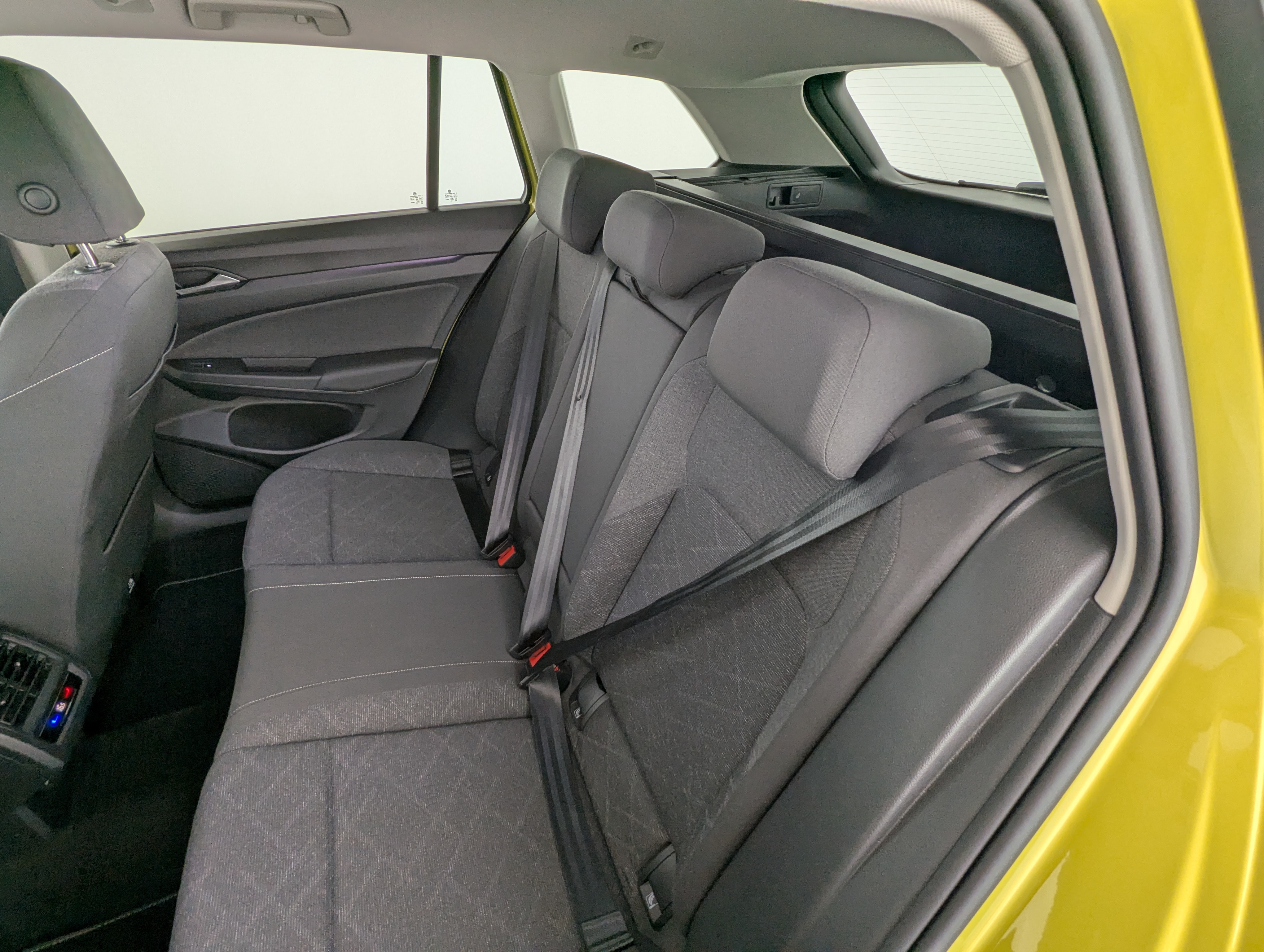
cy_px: 476
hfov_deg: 94.4
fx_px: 585
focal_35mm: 16
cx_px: 632
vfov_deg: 78.2
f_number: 2.2
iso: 88
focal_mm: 2.35
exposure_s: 1/48
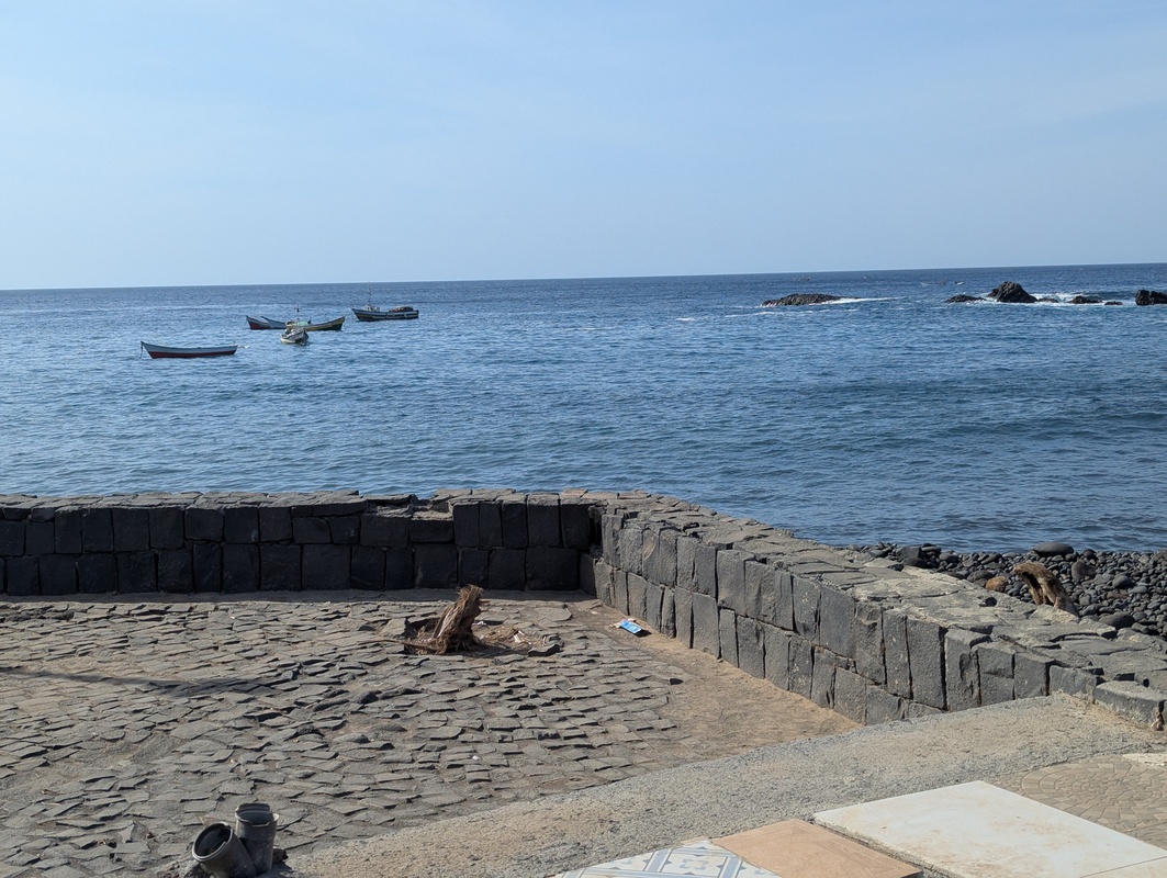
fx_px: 1620
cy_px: 439
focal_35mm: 48
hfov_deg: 39.6
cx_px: 584
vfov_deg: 30.3
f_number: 1.85
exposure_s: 1/2169
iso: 46
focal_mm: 6.81
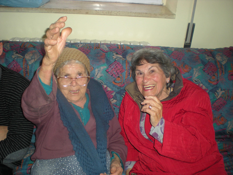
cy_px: 88
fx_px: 256
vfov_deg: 37.7
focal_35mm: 38
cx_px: 116
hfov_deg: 49.0
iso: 95
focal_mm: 6.3
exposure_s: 1/60
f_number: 3.1
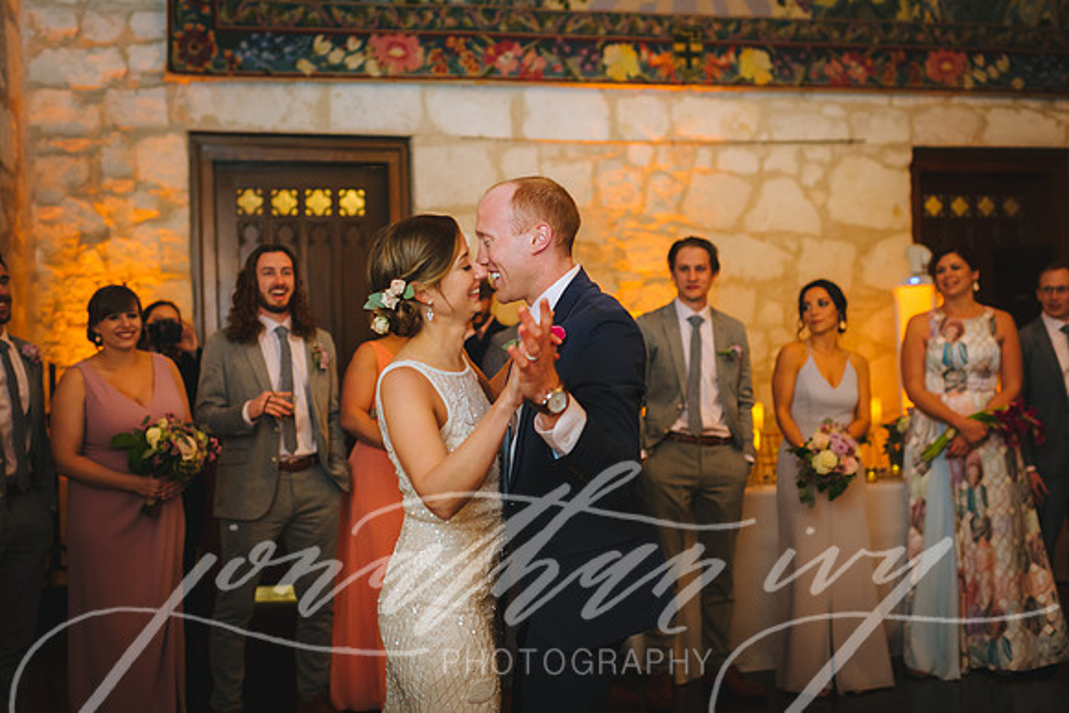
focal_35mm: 40
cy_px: 359
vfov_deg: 33.4
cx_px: 506
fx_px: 1188
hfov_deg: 48.4
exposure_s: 1/200
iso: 1250
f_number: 2
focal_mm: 35
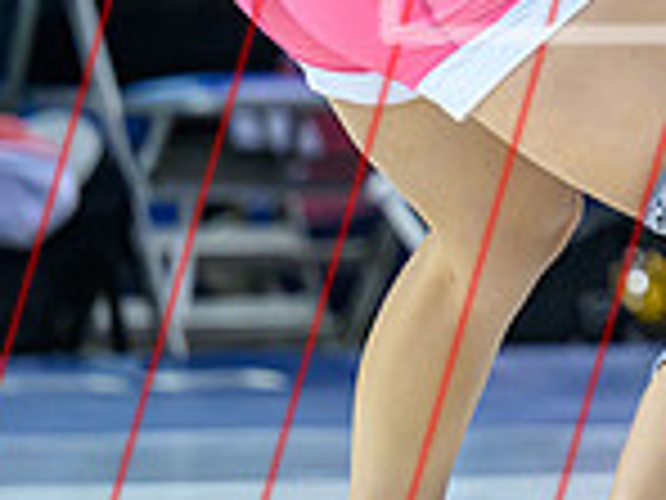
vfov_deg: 2.8
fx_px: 10101
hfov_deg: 3.7
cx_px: 1259
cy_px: -130
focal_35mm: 525
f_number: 2.8
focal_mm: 120
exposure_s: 1/800
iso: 3200
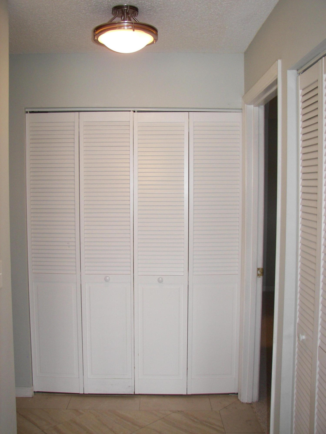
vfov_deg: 51.4
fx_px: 452
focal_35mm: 36
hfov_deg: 39.7
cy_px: 217
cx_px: 163
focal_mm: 6
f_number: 2.8
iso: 100
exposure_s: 1/30
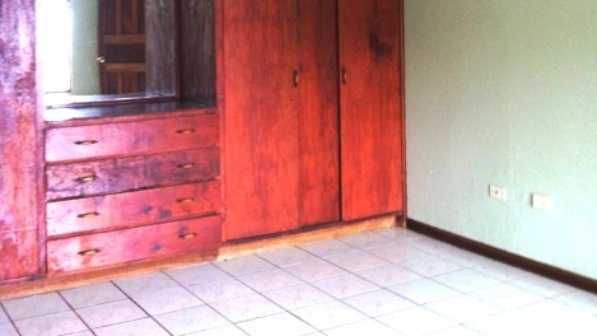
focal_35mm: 52
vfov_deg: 22.3
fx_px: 823
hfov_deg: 39.9
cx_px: 300
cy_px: 14
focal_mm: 3.85
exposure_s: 1/15
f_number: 2.8
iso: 160
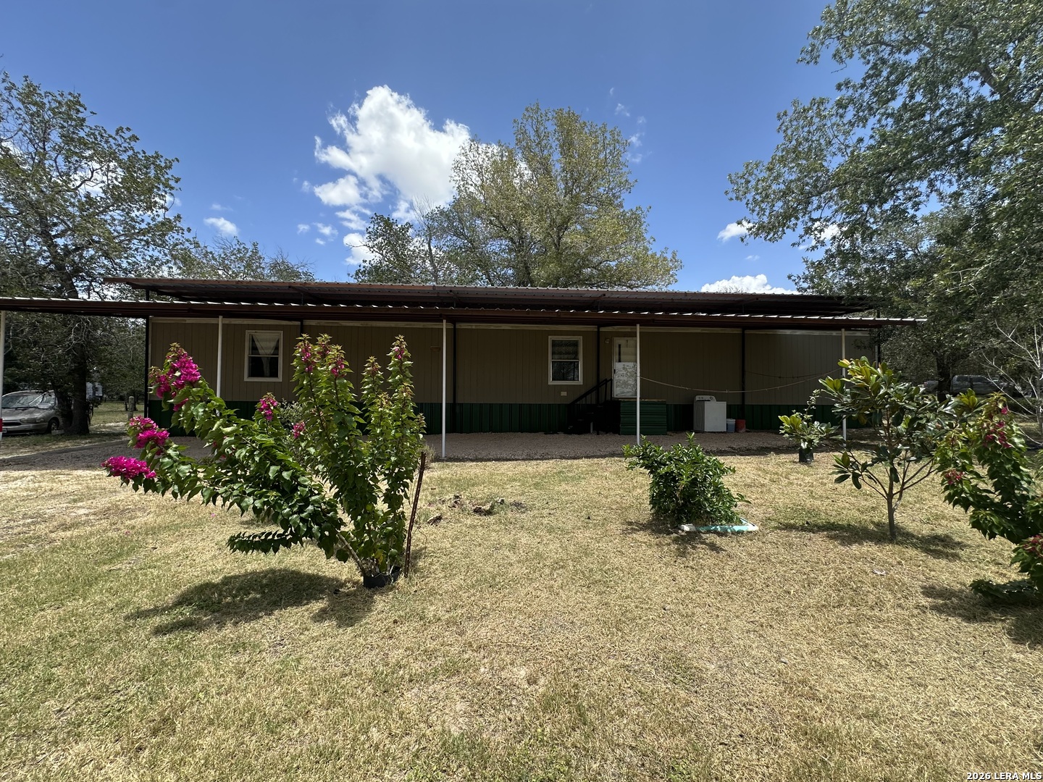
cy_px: 391
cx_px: 522
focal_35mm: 14
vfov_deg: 85.7
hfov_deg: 102.1
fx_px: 422
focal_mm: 2.22
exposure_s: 1/779
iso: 40
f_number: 2.2
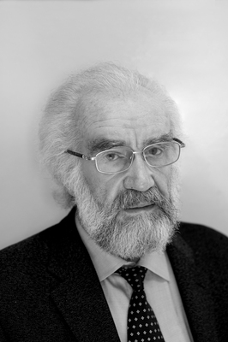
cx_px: 114
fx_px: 714
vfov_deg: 27.0
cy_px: 171
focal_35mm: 75
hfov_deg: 18.2
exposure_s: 1/60
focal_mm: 50
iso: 200
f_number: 2
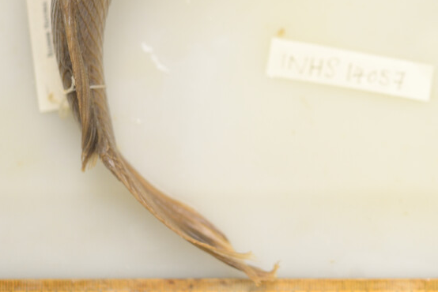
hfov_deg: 15.6
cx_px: 394
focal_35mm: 130
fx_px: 1582
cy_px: 54
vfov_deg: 10.5
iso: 800
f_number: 3.2
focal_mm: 60
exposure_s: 1/160
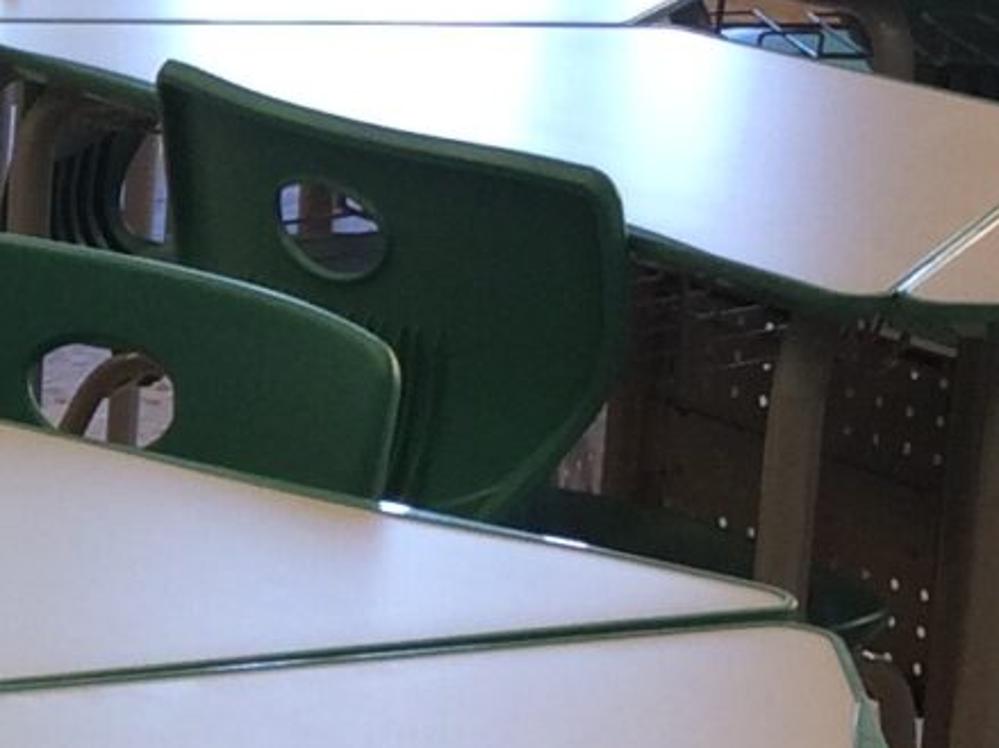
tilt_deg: -19.3
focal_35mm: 169
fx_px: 4876
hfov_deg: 10.7
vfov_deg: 8.8
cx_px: -983
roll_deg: +0.2
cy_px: 380
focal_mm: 4.15
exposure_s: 1/50
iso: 40
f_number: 2.2
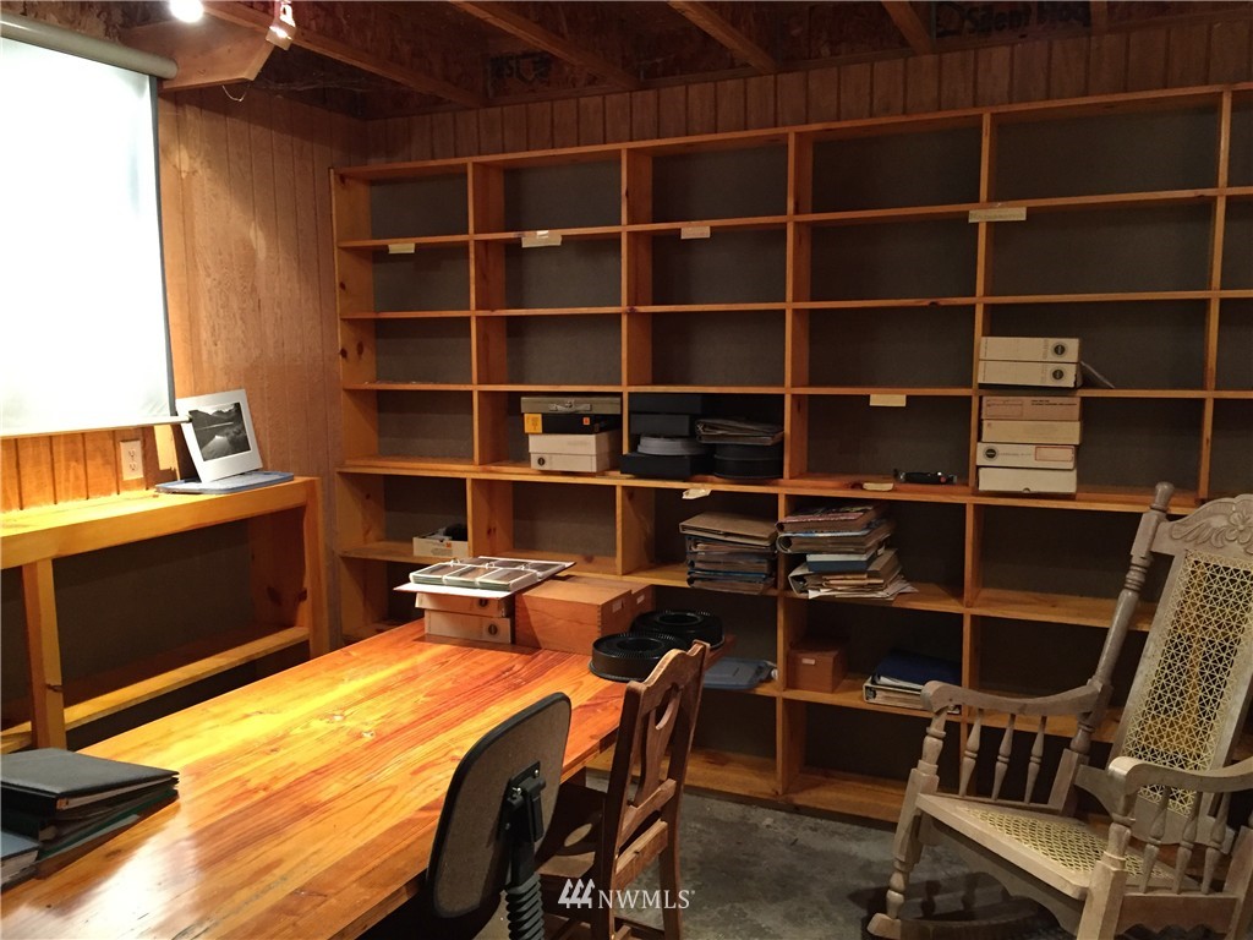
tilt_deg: -6.7
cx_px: 626
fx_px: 1050
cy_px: 470
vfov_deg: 48.2
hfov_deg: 61.7
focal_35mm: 29
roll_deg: +0.4
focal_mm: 4.15
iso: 250
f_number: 2.2
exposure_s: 1/24
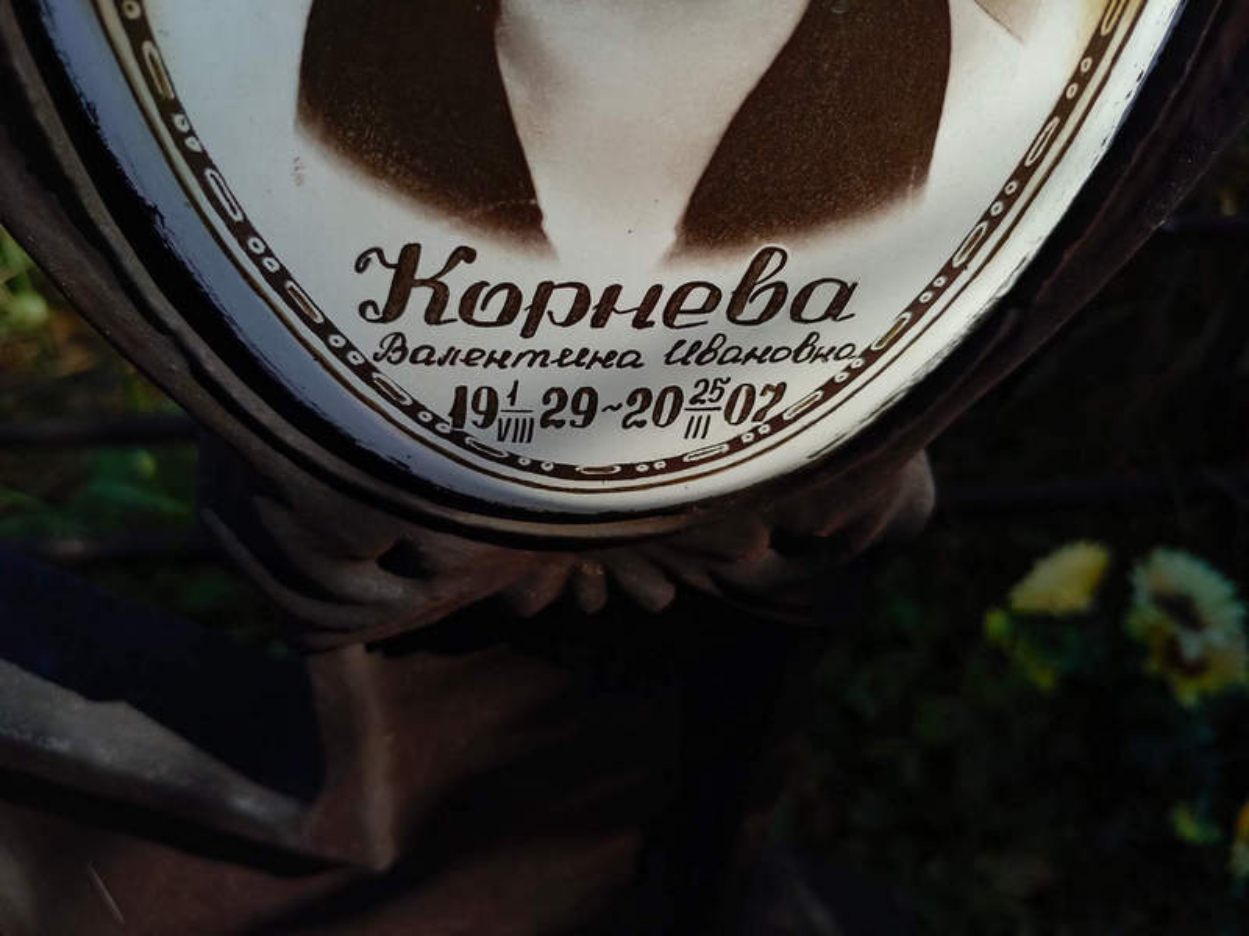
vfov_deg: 54.9
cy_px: 468
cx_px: 624
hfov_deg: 69.4
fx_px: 902
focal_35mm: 25
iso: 118
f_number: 1.69
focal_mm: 4.76
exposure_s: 1/1070
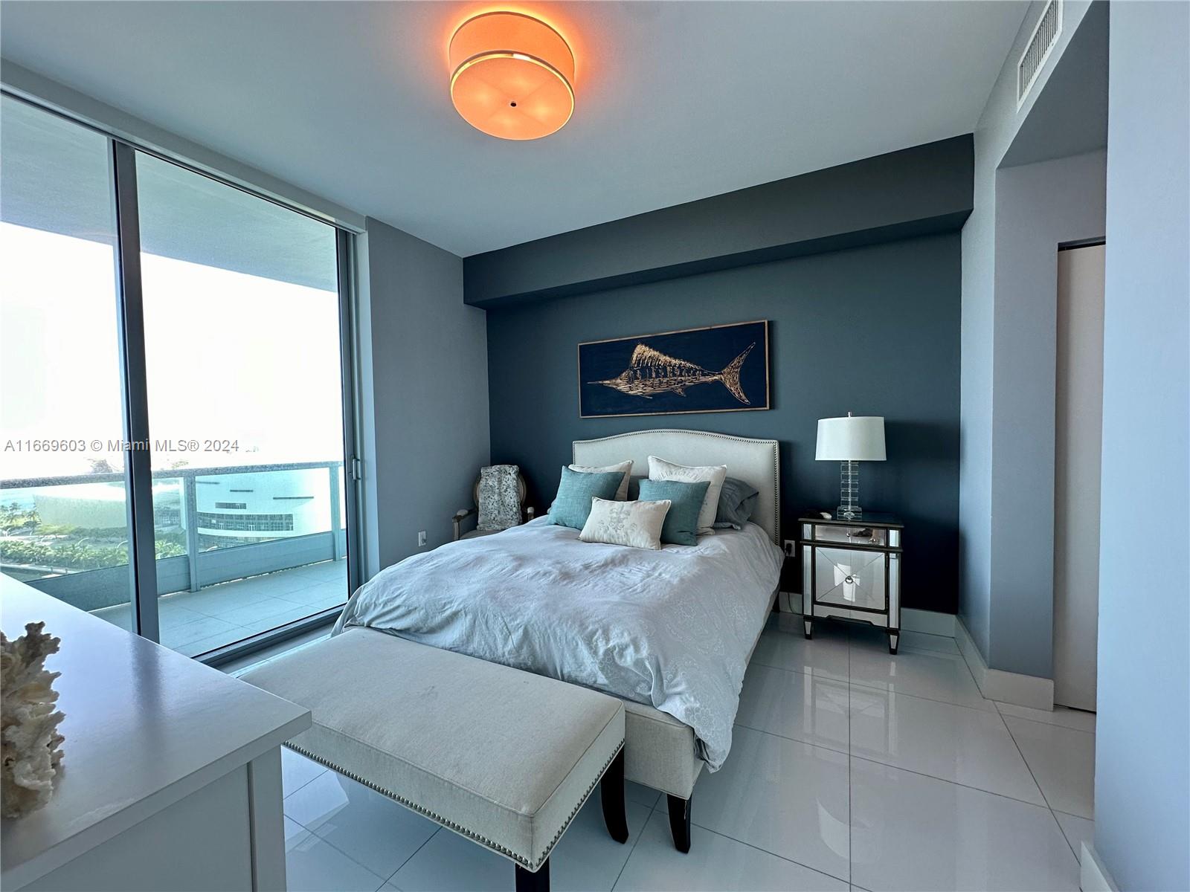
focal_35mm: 14
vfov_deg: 85.7
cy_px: 446
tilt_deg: -1.5
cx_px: 595
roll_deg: +0.7
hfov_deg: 102.1
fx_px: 481
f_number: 2.2
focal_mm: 2.22
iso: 100
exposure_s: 1/120
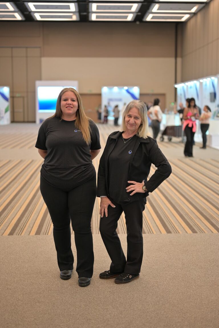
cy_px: 164
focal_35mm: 50
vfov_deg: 39.6
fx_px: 457
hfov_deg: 27.0
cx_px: 110
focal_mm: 50
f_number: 1.8
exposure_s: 1/50
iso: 180
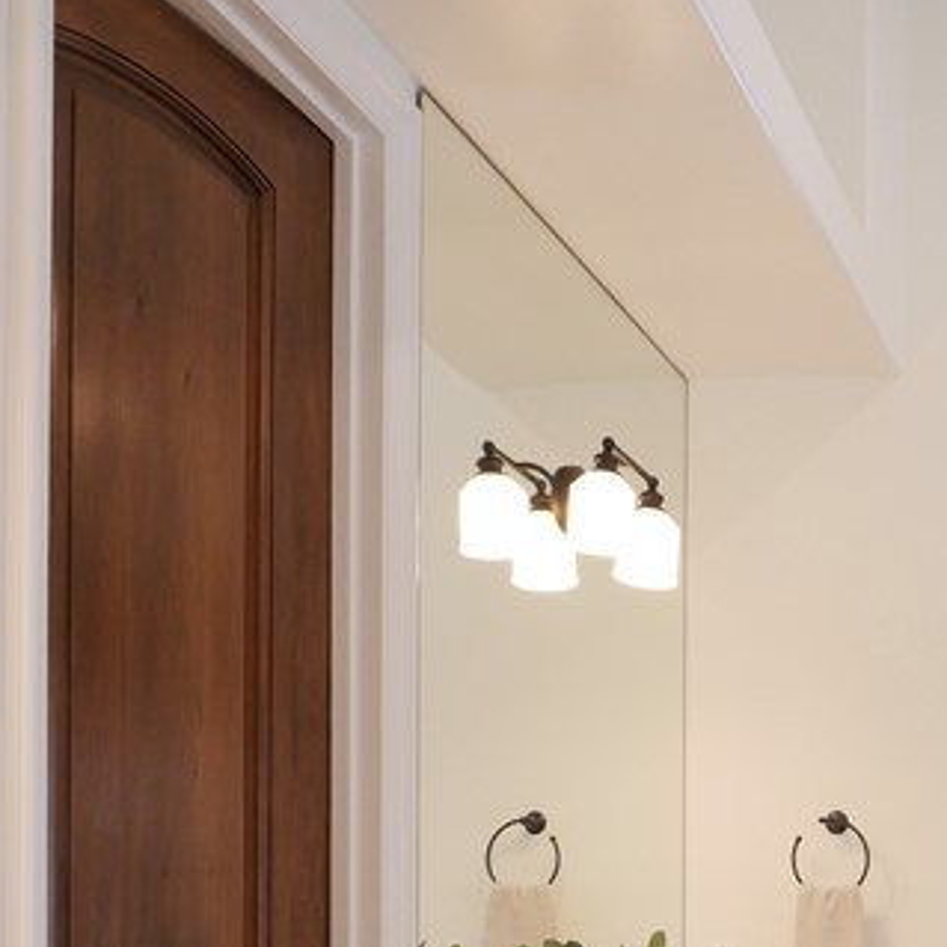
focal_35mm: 51
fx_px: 1579
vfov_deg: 30.8
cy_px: 966
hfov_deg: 29.8
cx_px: 1060
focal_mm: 9
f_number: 8
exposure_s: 1/100
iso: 1250
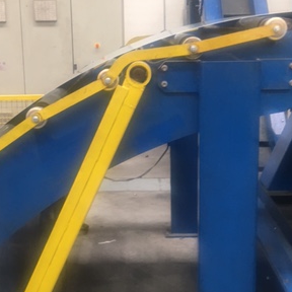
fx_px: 544
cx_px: 139
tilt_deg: -8.2
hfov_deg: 30.0
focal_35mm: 57
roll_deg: +1.5
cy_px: 137
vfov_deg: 30.0
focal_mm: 4.15
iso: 40
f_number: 2.2
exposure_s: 1/17
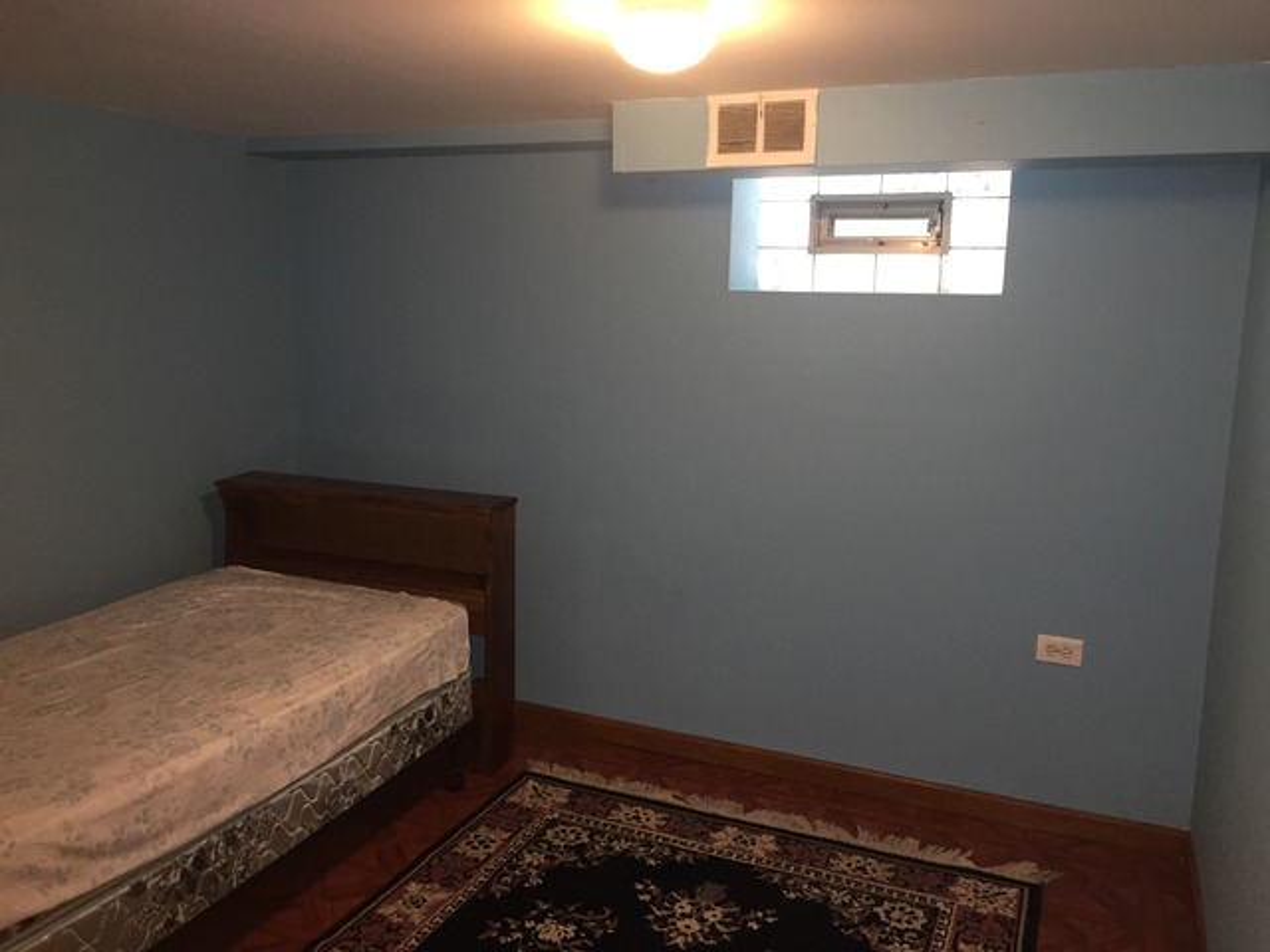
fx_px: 1064
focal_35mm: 29
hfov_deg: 61.7
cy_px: 476
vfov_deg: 48.2
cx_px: 635
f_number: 2.2
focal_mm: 4.15
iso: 200
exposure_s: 1/16
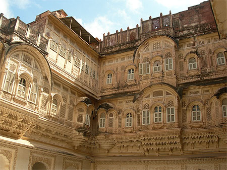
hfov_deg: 49.0
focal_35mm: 38
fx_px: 249
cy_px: 85
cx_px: 114
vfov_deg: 37.8
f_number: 4.8
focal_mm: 7.8
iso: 50
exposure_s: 1/360
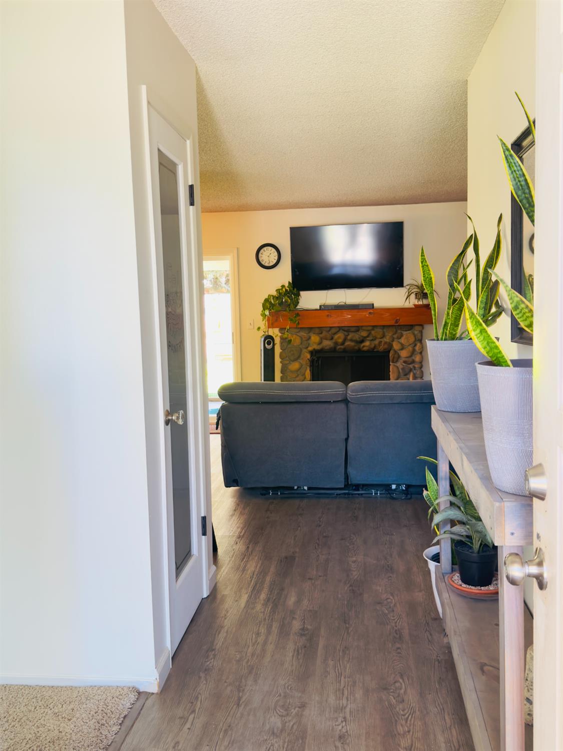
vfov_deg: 52.6
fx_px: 759
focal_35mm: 35
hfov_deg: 40.7
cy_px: 376
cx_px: 282
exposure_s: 1/60
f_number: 1.78
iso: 125
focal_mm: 6.76
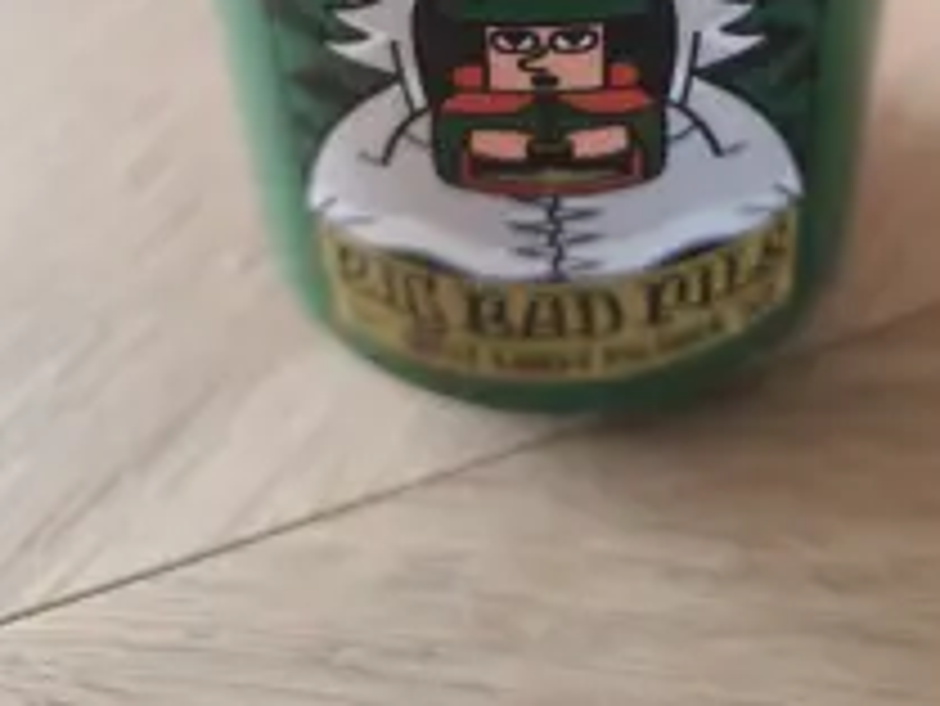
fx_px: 1250
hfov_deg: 40.9
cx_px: 598
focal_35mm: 46
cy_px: -148
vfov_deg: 27.6
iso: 200
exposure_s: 1/100
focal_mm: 5.59
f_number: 3.2
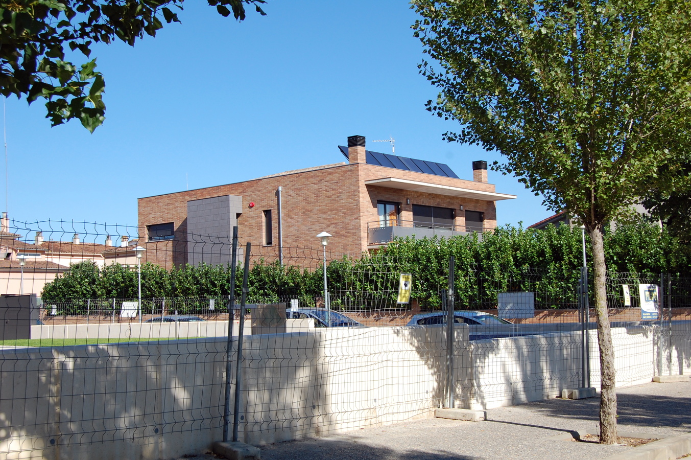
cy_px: 230
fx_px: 921
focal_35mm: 48
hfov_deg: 41.1
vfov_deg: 28.0
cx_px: 346
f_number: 10
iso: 200
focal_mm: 32
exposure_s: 1/400
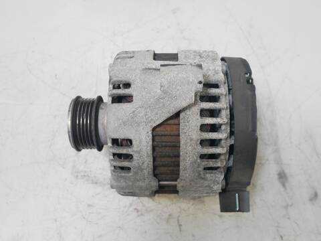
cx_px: 160
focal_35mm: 34
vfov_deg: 41.8
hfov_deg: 54.0
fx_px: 315
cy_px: 120
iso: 2000
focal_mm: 17
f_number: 4.1
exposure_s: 1/60
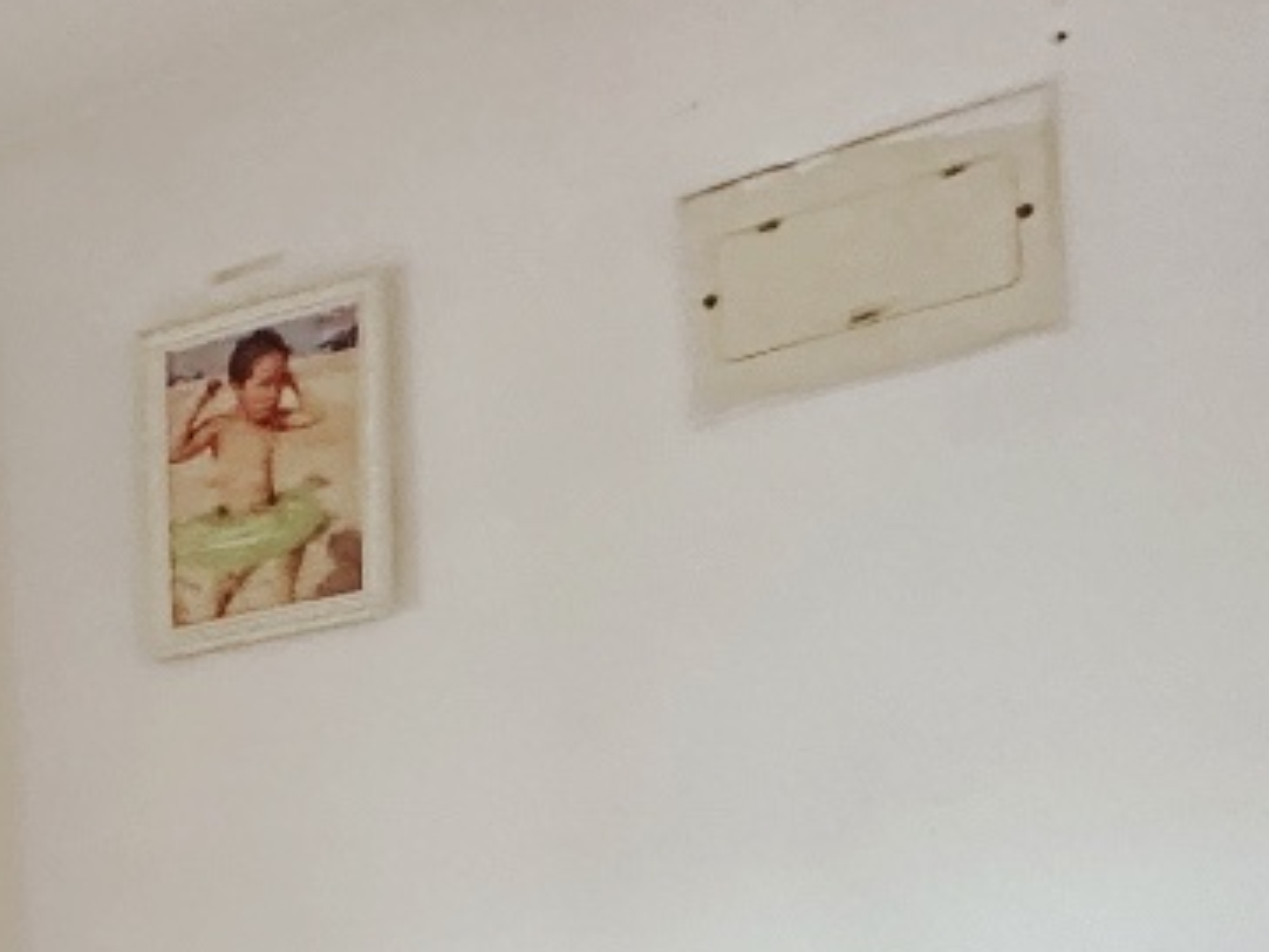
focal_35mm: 62
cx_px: -468
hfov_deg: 25.8
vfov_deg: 20.7
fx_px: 2274
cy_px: 1359
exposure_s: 1/50
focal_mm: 2.22
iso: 800
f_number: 2.2
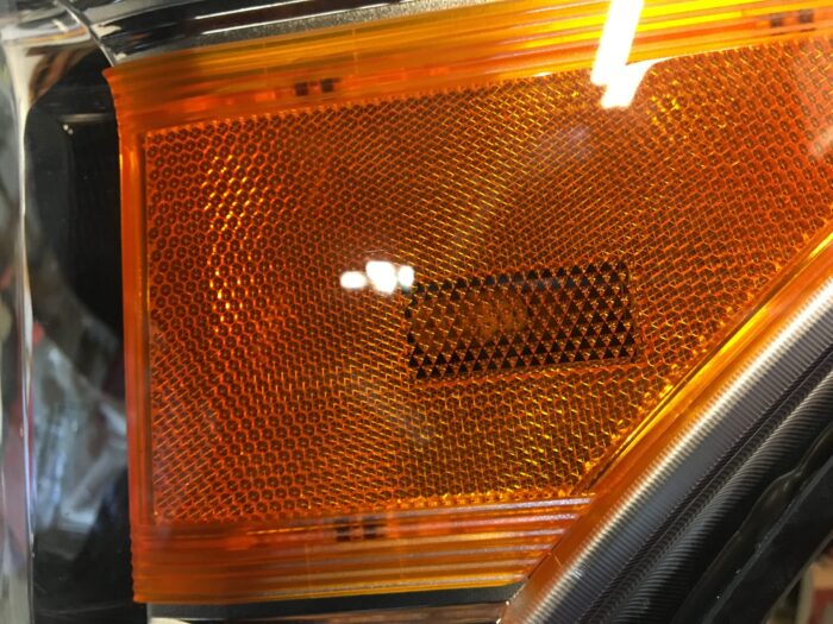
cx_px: 416
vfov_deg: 48.2
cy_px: 312
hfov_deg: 61.7
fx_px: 698
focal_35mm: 29
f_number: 2.2
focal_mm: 4.15
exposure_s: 1/30
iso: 160
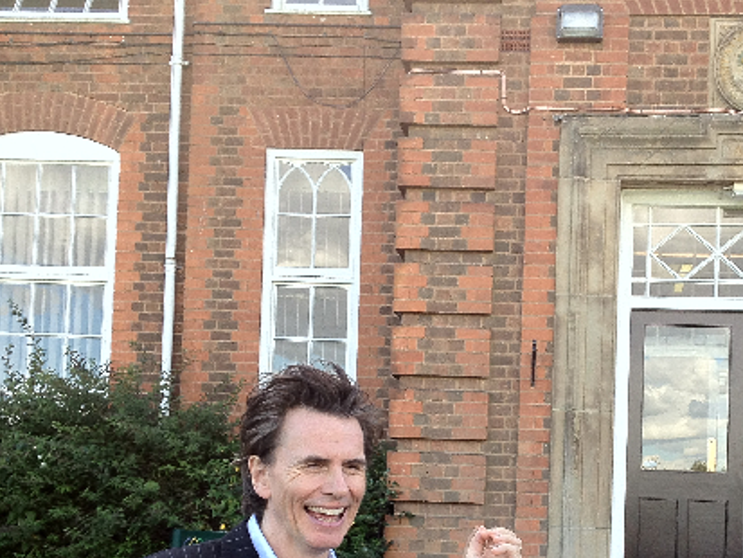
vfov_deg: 23.7
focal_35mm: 61
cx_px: 506
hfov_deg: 31.4
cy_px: 436
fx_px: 1310
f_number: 2.4
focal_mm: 4.28
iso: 64
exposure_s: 1/193
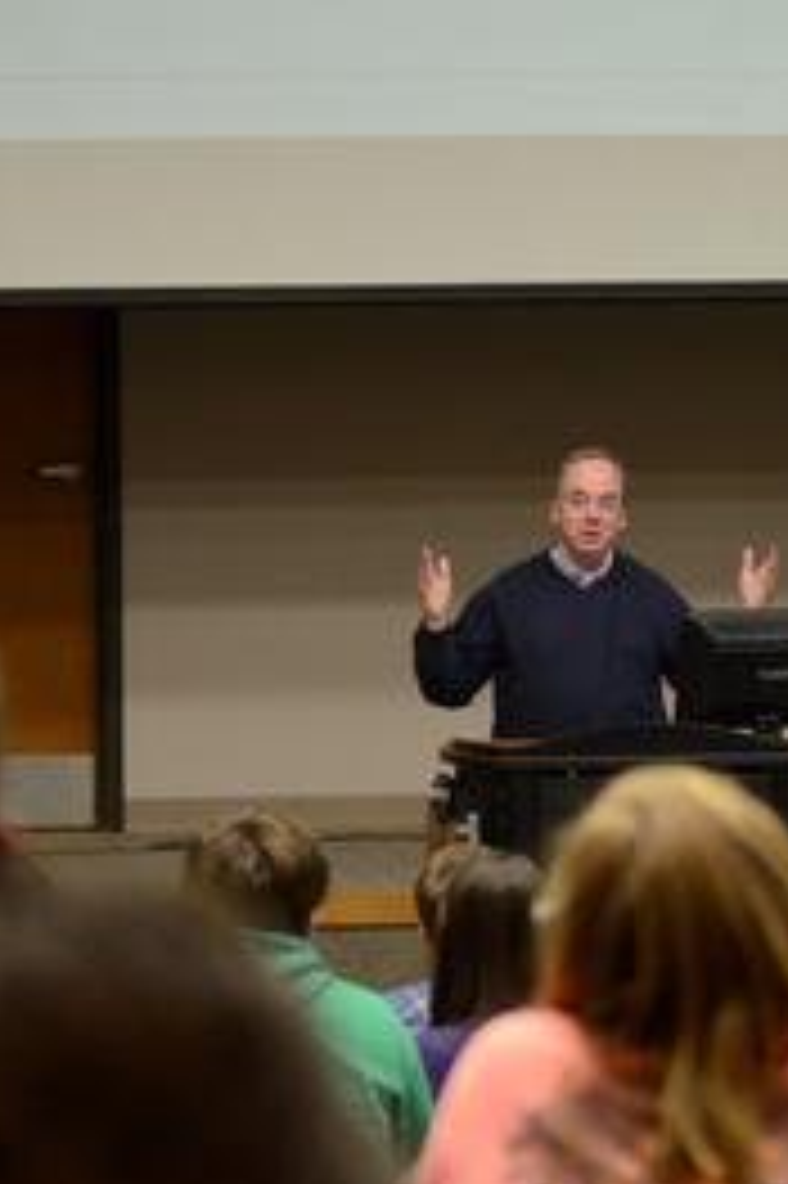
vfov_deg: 10.0
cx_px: 1000
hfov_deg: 6.6
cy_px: 662
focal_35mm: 205
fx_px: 6739
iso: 2000
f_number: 3.2
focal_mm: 80
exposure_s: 1/250
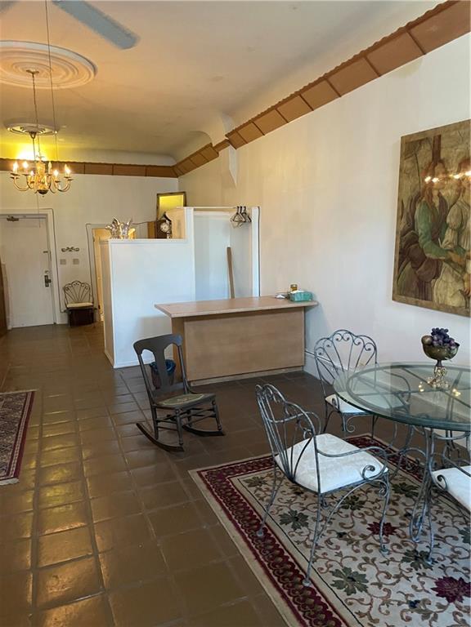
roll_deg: +2.9
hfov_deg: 53.1
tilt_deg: -8.1
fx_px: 472
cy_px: 314
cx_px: 236
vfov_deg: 67.3
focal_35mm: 26
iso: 500
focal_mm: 4.2
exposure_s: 1/60
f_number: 1.6
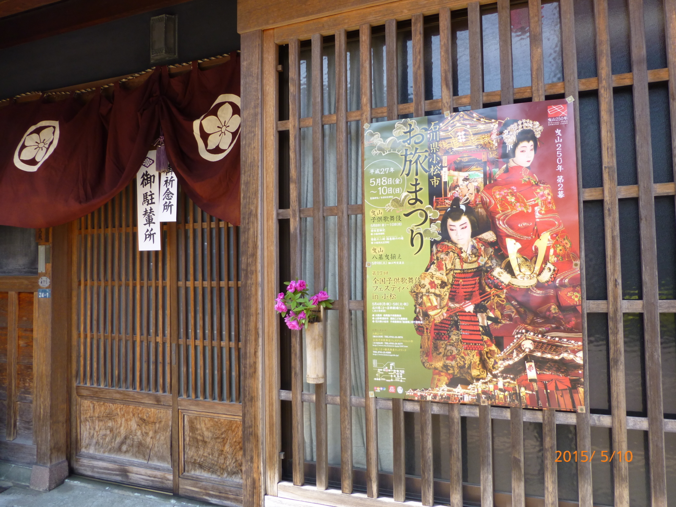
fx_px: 469
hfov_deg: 71.6
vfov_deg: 56.8
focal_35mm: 24
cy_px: 254
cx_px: 338
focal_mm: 4.3
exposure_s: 1/125
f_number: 4
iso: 100
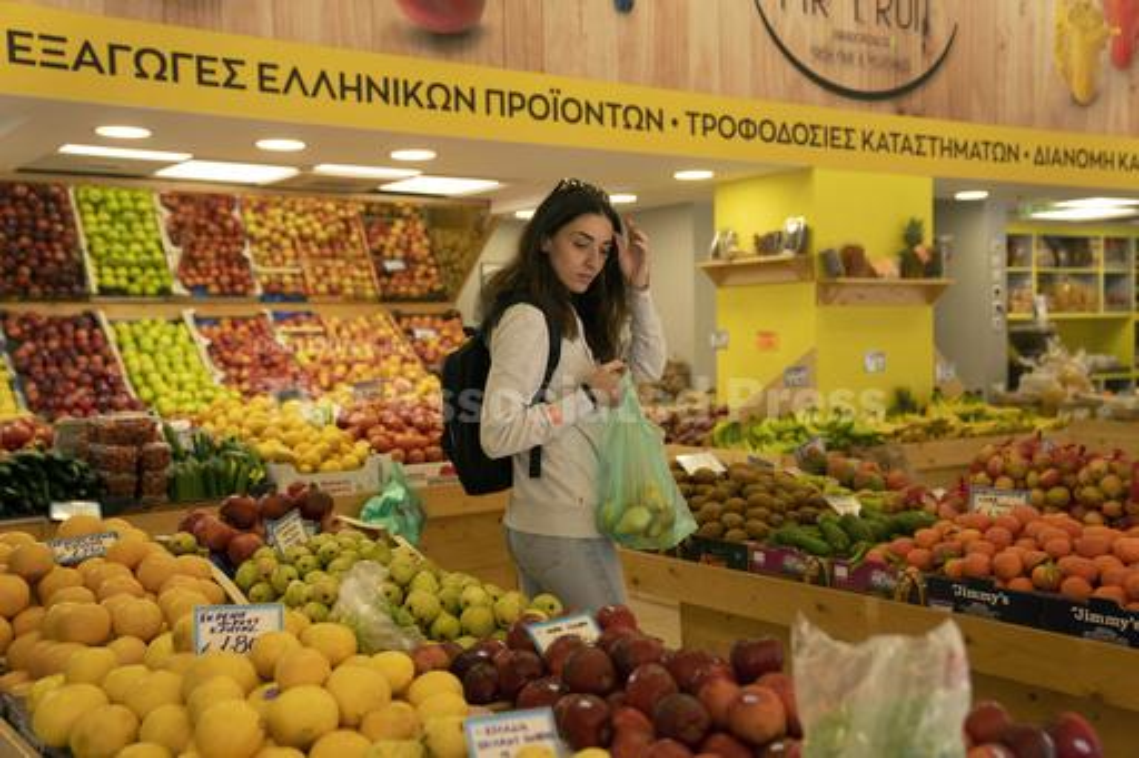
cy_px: 379
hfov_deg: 47.4
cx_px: 570
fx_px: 1297
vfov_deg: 32.6
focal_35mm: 41
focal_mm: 41
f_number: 2.8
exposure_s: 1/400
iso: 800
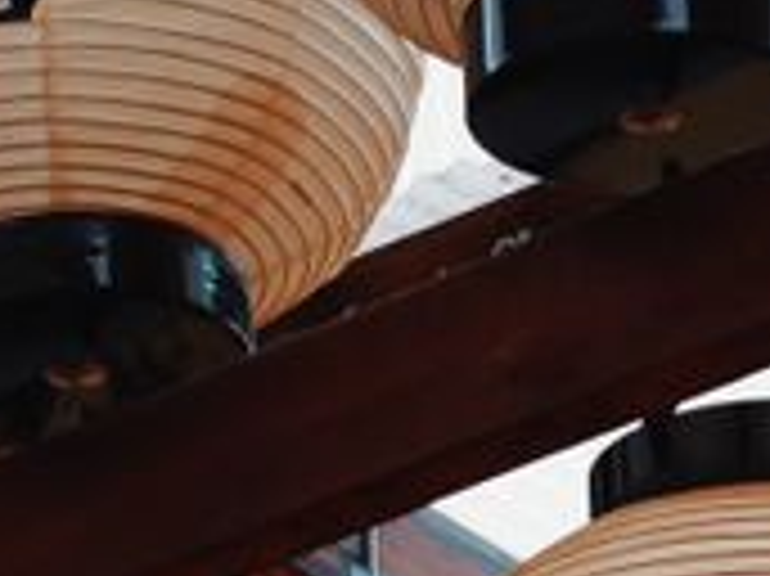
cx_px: 1815
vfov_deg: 2.8
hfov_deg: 3.7
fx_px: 11692
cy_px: 1852
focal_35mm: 526
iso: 100
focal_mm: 34
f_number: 2.8
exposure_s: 1/160
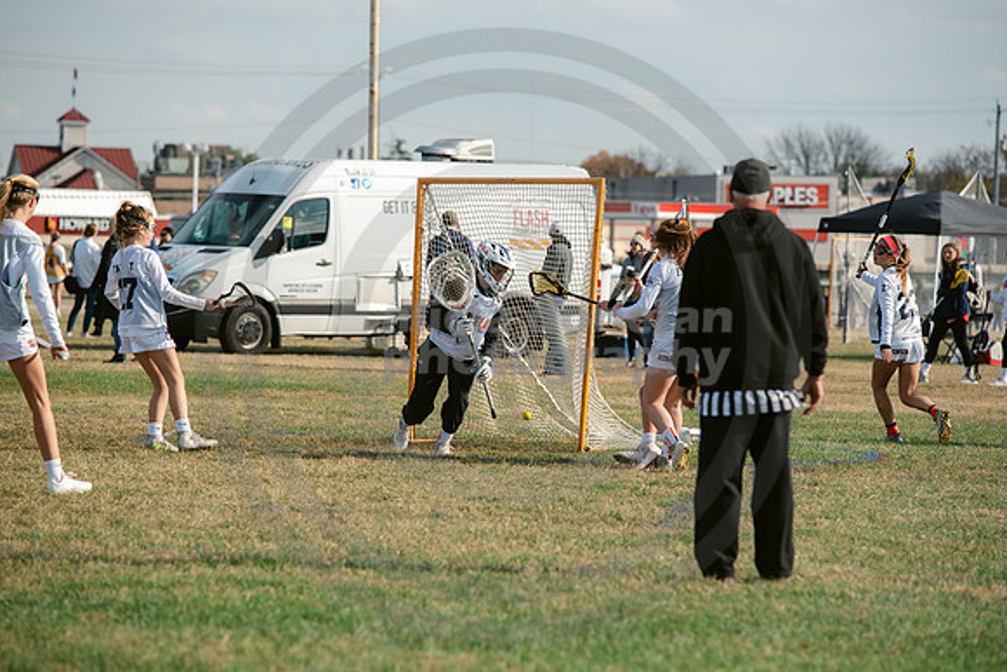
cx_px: 504
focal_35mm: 200
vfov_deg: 6.9
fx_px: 5595
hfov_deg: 10.3
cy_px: 336
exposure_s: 1/1600
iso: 250
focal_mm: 200
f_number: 5
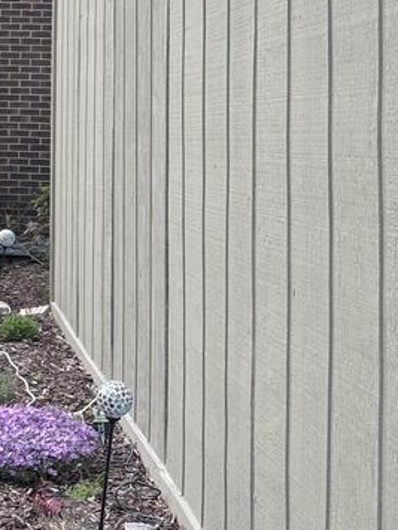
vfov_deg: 24.0
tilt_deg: +2.7
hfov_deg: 17.5
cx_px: -128
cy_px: 57
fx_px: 1209
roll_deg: -0.8
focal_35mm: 79
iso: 64
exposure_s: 1/2141
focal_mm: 5.96
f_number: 1.6
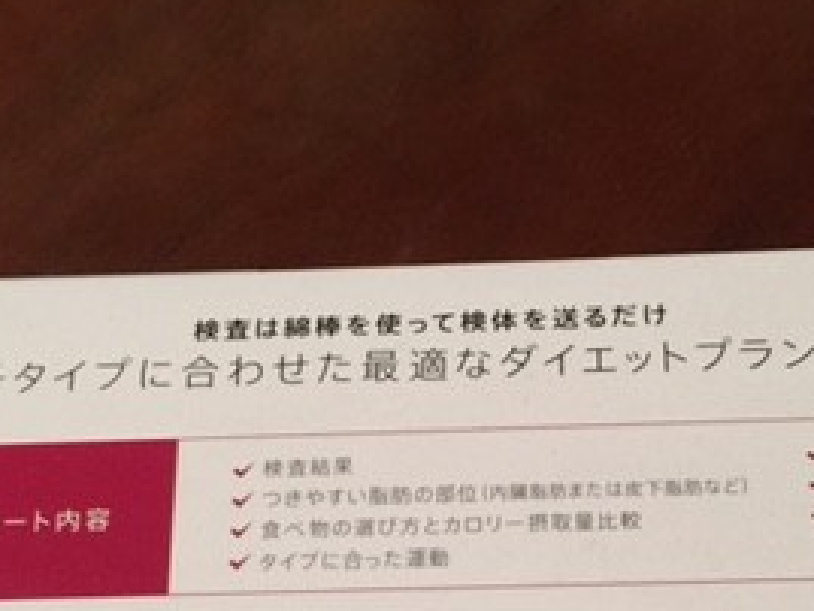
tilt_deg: -70.4
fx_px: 1623
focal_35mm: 69
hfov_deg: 28.1
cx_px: 448
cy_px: 590
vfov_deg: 20.7
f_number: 2.2
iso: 80
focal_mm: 4.15
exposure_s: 1/15
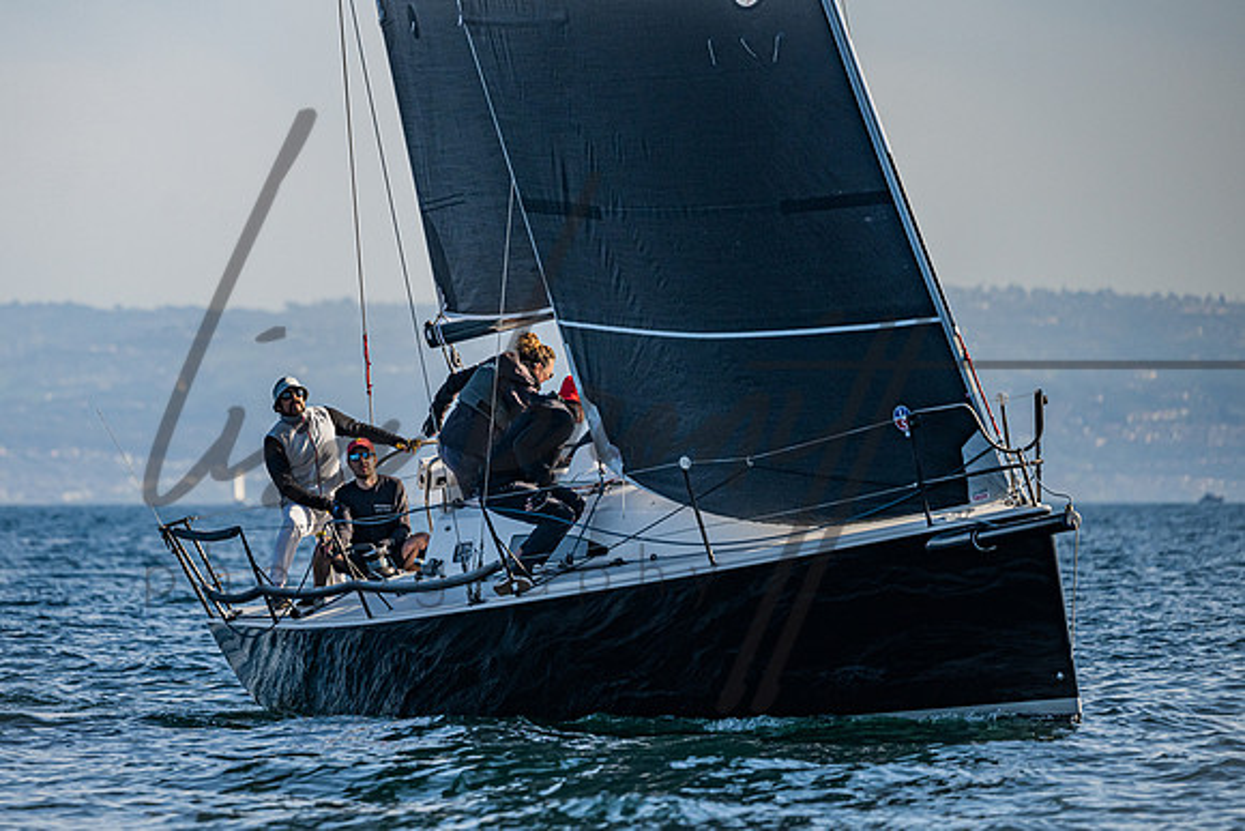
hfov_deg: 5.4
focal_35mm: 381
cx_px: 414
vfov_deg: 3.6
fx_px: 13167
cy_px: 309
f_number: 5.3
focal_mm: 280
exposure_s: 1/5000
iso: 400
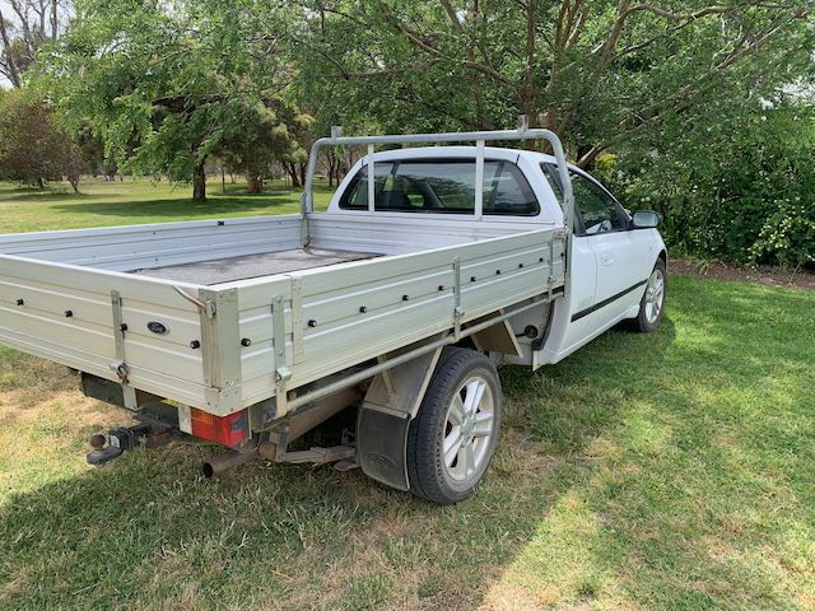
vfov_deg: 53.1
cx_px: 408
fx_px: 612
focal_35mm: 26
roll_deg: +0.6
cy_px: 306
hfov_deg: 67.3
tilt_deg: -12.0
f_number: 1.8
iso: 25
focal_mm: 4.25
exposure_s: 1/815
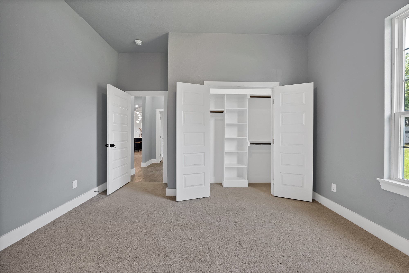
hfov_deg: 108.3
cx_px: 204
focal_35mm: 13
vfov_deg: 85.4
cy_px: 136
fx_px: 148
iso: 640
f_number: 9
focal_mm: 13
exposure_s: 1/6
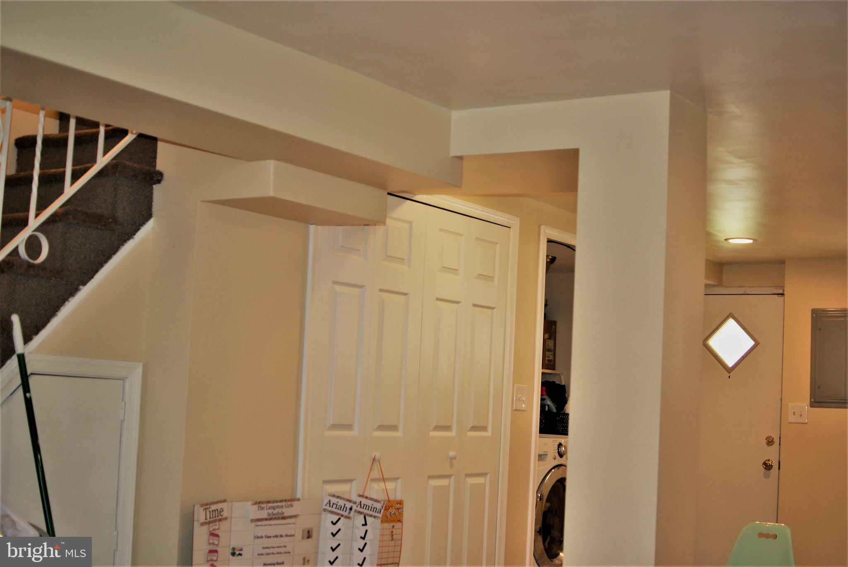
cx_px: 424
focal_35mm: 52
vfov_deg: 25.8
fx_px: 1238
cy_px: 284
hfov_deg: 37.8
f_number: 2
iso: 400
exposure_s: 1/80
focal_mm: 35
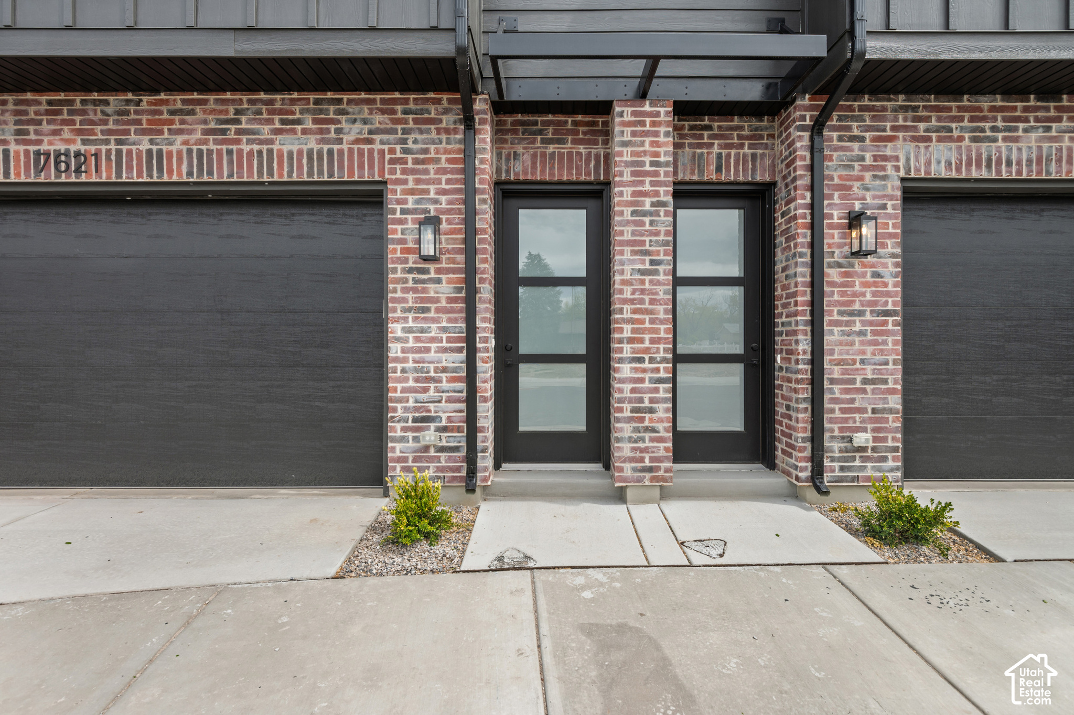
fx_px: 477
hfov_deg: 96.8
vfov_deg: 73.7
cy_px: 358
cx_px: 537
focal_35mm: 16
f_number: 9
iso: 250
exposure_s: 1/100
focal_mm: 16
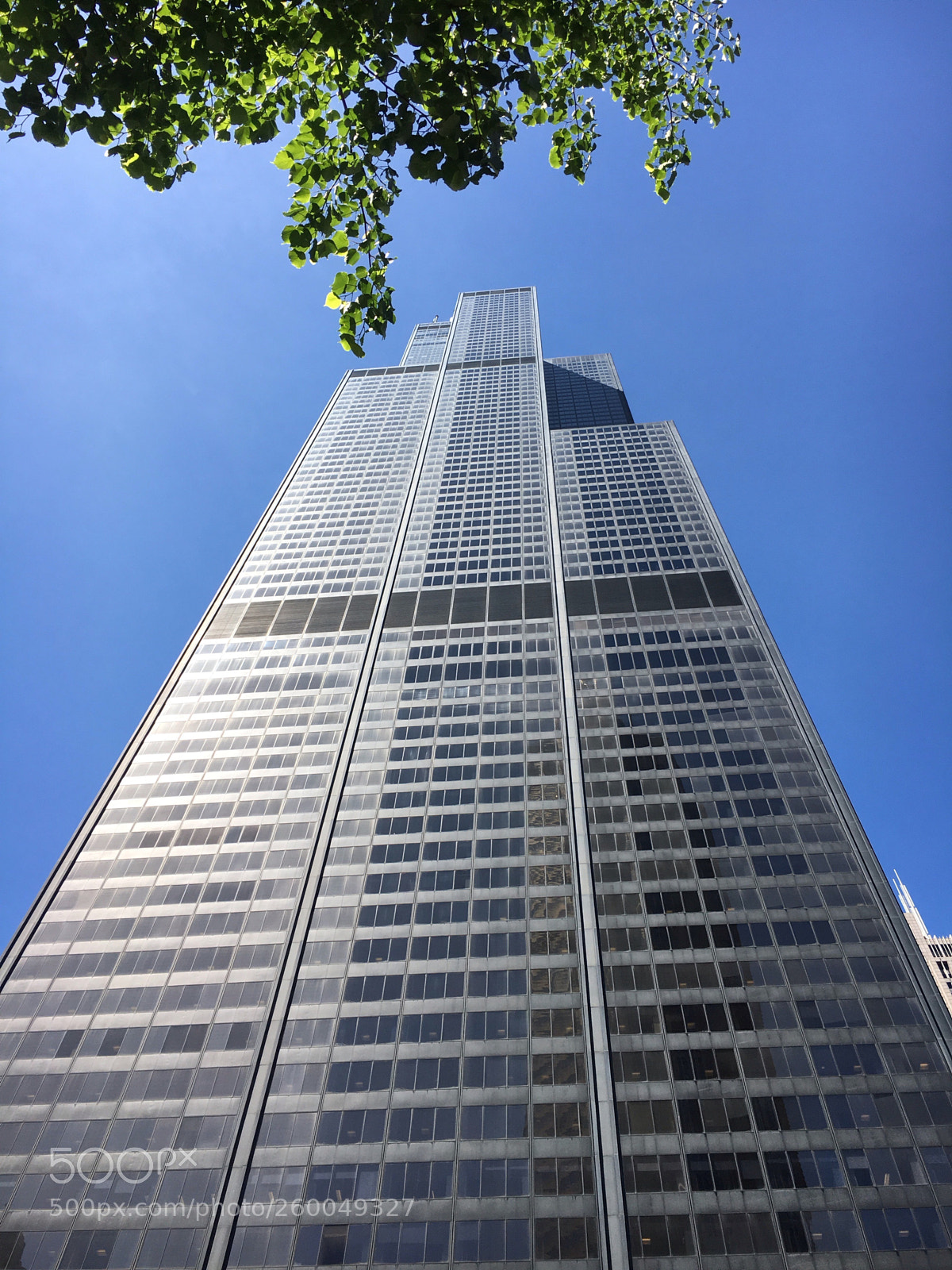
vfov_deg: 61.7
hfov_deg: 48.2
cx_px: 476
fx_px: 1063
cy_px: 635
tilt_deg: +63.4
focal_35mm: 29
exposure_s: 1/1202
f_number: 2.2
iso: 25
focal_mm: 4.15
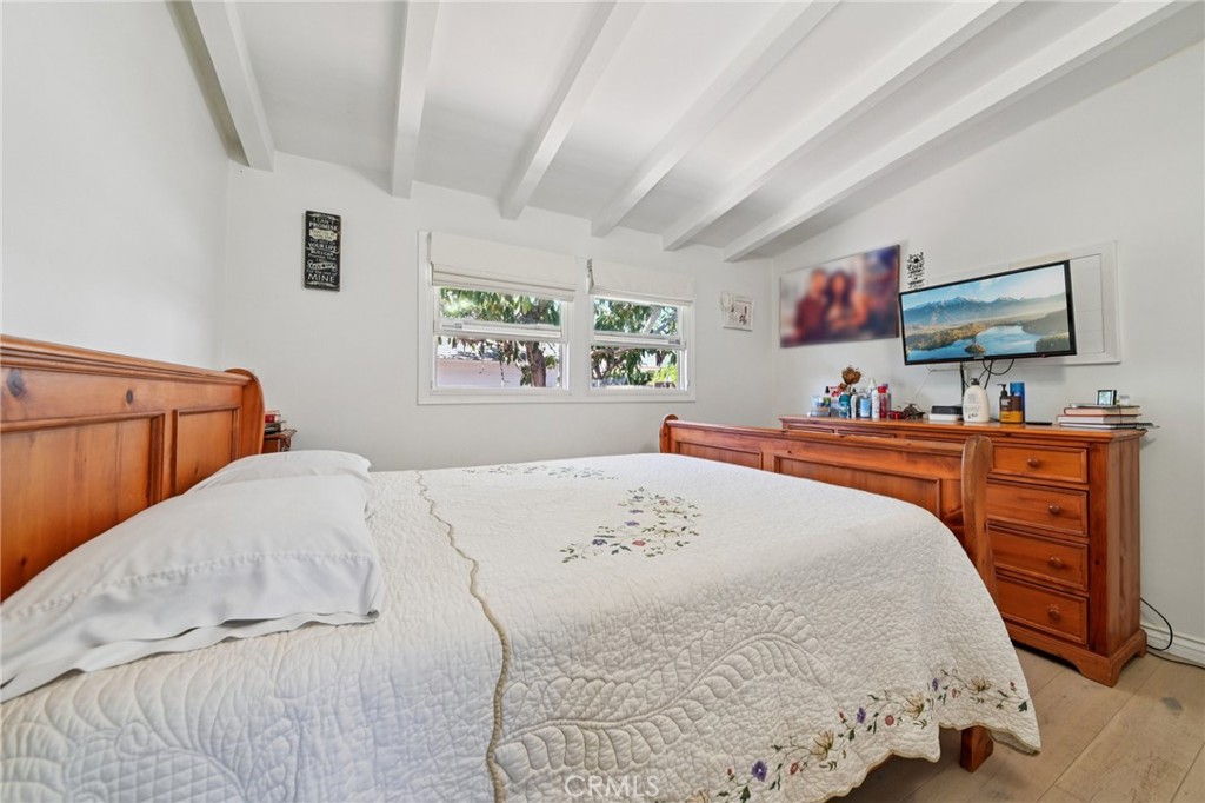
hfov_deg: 112.6
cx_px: 602
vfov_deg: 90.0
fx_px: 402
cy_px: 402
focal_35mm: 12
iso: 250
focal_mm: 12
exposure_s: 1/5
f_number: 8
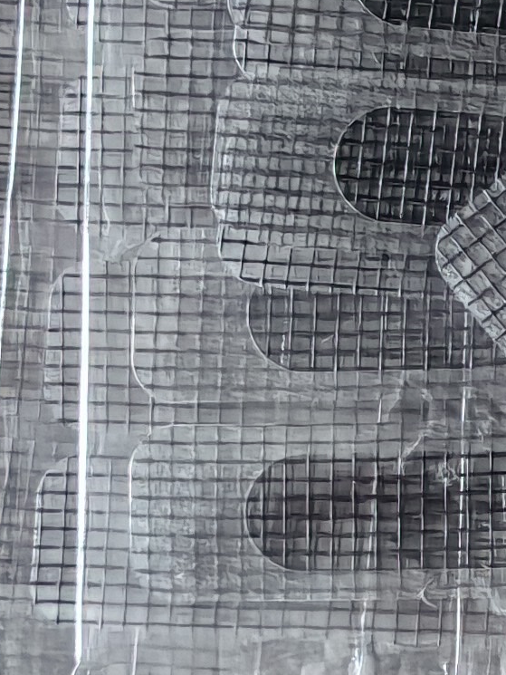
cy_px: 263
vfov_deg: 14.9
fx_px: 2572
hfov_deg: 10.6
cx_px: 913
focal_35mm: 132
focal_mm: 6.98
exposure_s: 1/483
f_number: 2
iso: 50
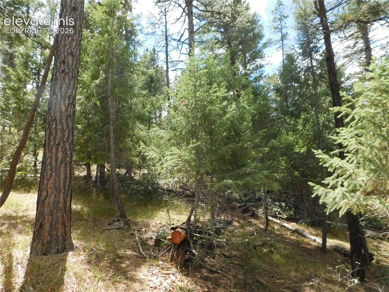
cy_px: 146
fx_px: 258
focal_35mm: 23
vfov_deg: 58.9
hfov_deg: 73.9
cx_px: 194
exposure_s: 1/800
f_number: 6
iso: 800
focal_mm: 4
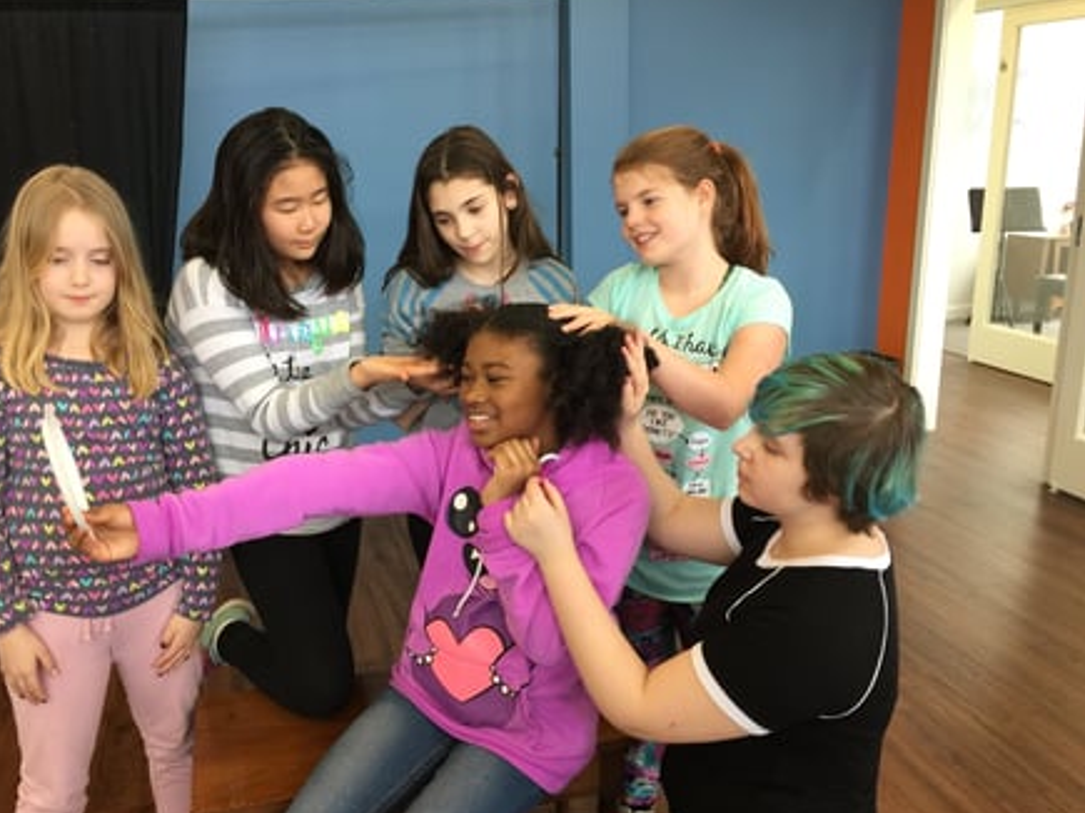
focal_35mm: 32
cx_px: 489
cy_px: 436
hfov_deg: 56.7
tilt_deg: -16.4
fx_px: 1003
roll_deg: +1.1
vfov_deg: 44.1
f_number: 2.2
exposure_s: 1/30
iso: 50
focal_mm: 4.15
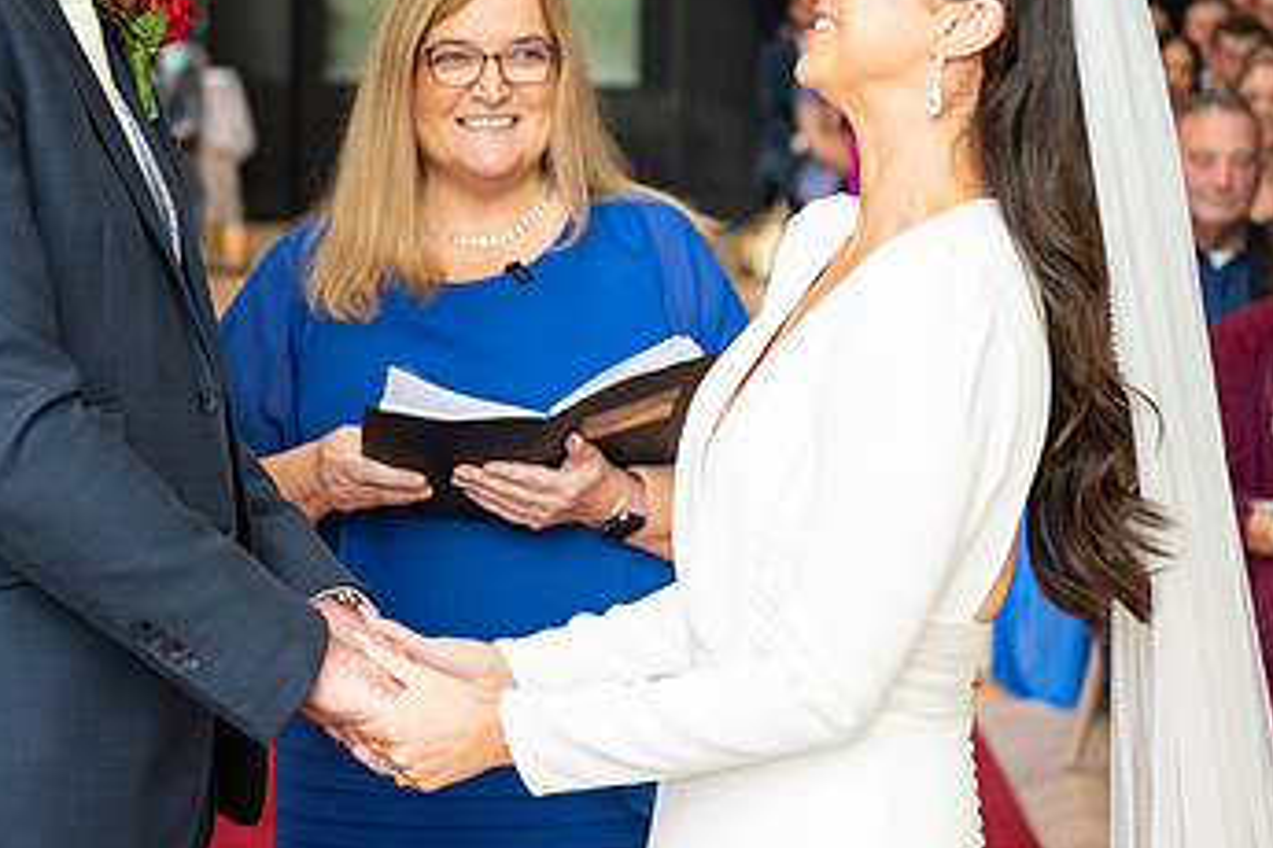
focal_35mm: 101
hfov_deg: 20.2
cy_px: 212
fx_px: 3571
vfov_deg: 13.5
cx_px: 520
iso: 640
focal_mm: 60
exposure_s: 1/160
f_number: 3.5
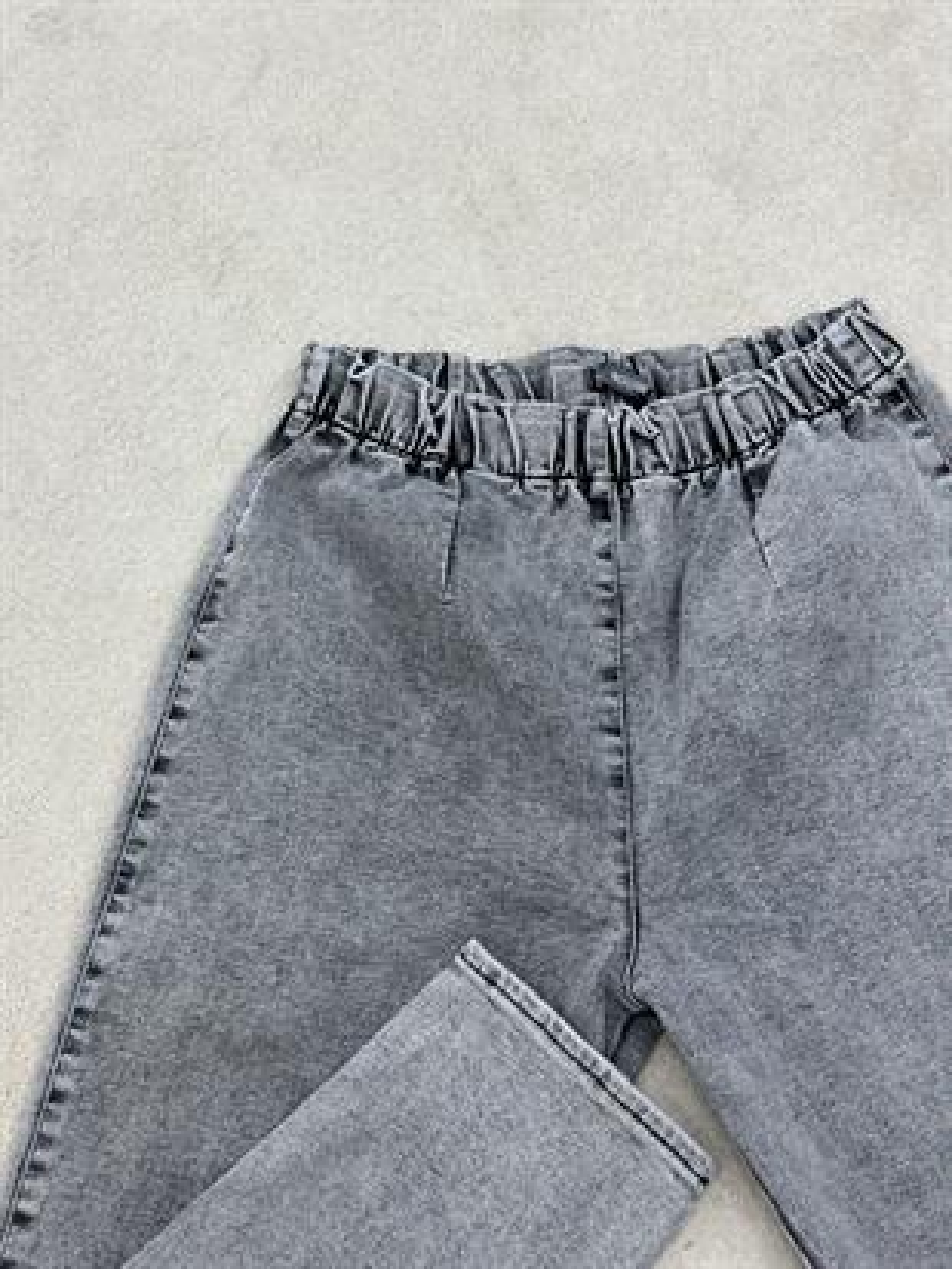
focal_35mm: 48
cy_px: 634
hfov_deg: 30.3
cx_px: 476
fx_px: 1759
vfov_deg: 39.6
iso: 80
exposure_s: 1/247
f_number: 1.78
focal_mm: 6.86
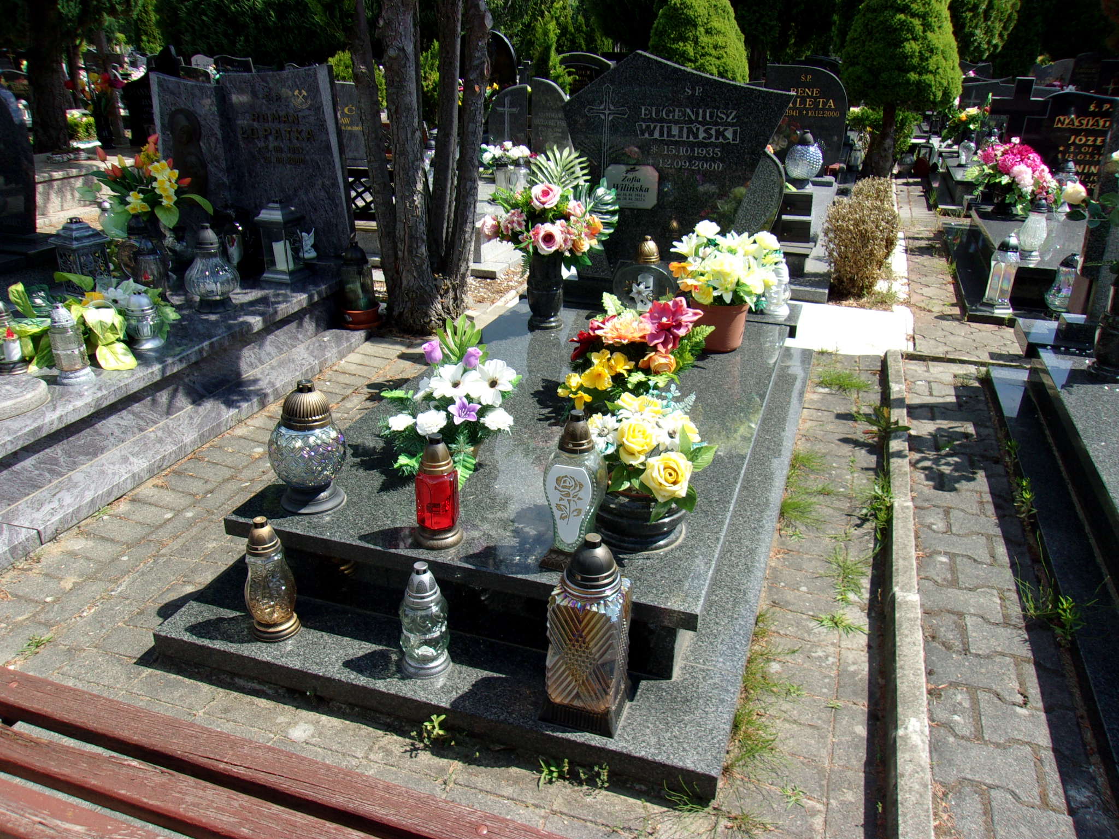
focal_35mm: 27
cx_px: 560
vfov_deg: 51.4
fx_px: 873
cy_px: 420
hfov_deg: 65.3
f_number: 10.4
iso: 80
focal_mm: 4.9
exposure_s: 1/70
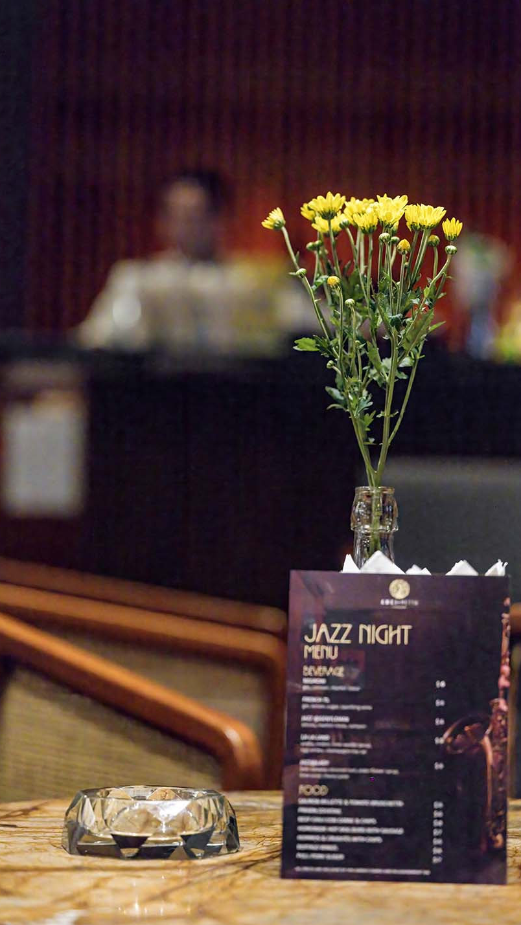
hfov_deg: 12.7
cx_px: 281
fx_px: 2333
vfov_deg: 22.5
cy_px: 465
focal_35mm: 95
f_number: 2.8
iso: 25600
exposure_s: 1/250
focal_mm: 90
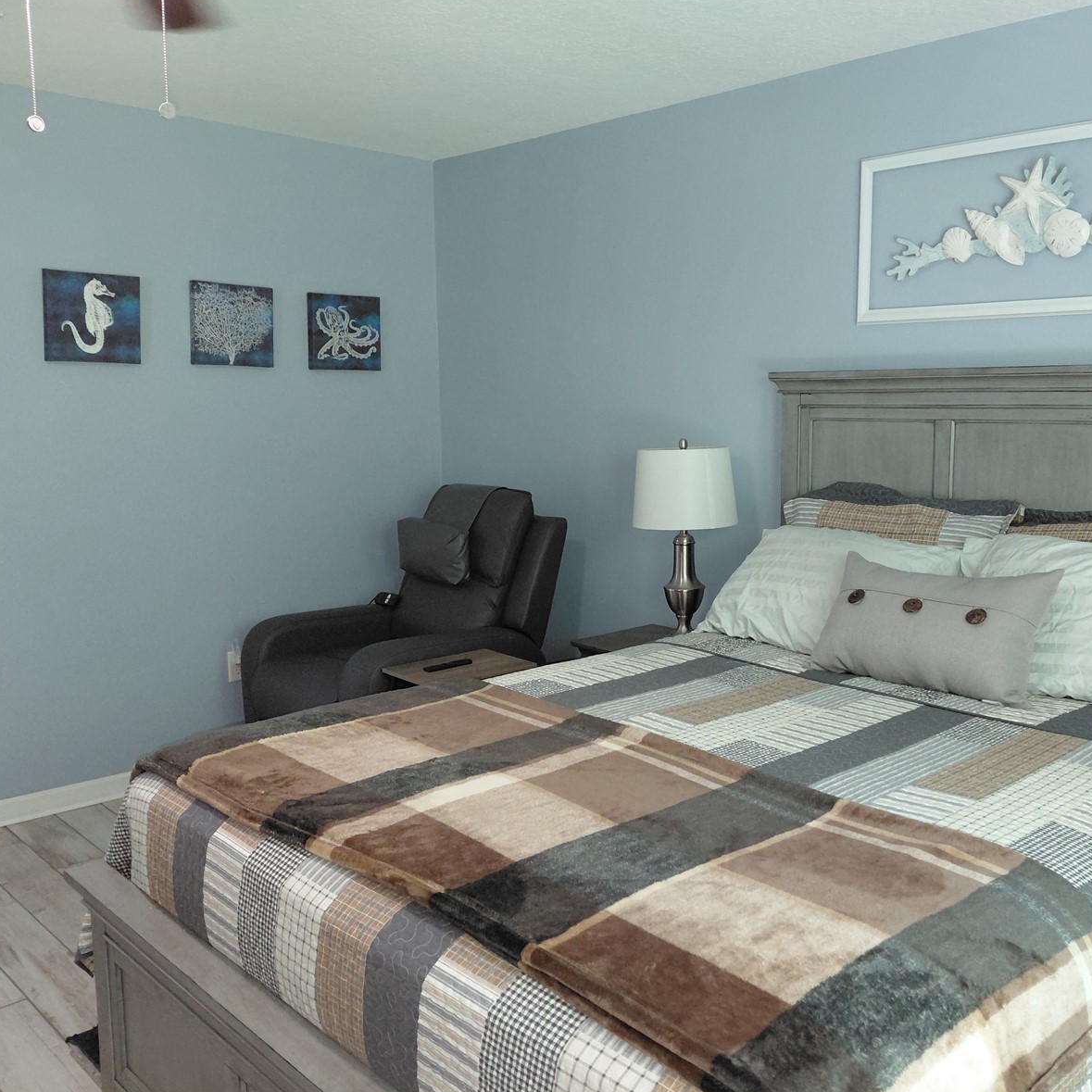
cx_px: 687
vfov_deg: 54.0
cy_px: 545
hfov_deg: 53.4
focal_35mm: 30
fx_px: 1071
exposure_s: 1/40
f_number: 1.8
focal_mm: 4.69
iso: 320
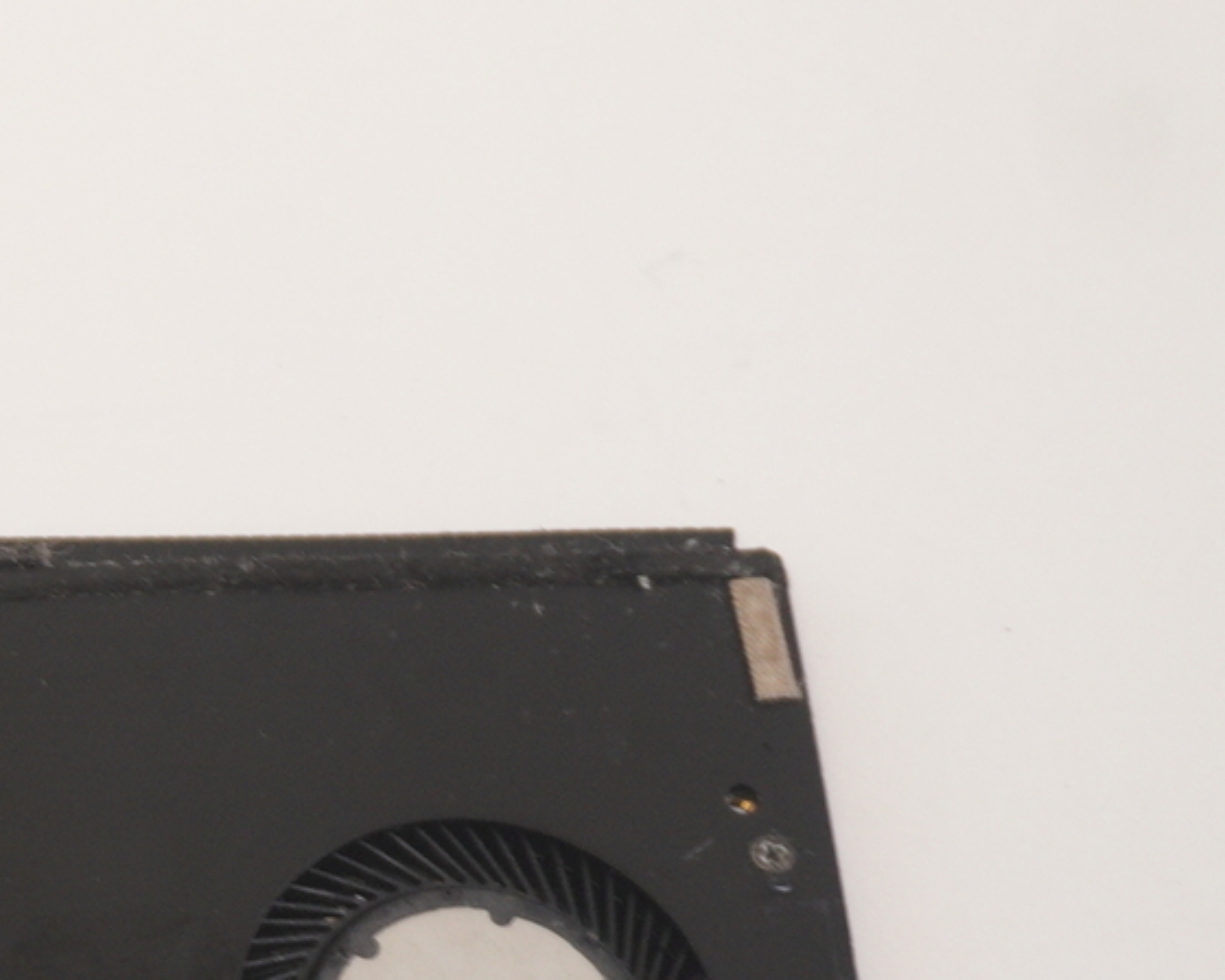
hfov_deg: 9.7
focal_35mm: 182
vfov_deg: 8.4
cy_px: 1068
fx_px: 6602
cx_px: -1446
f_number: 5.6
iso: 200
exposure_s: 1/13
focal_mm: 29
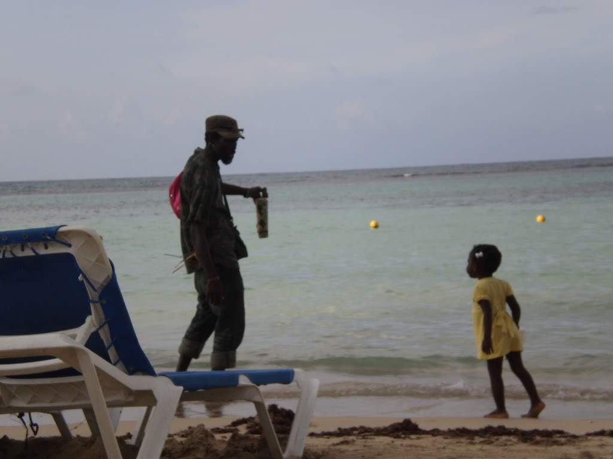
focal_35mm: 98
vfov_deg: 15.1
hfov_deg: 20.0
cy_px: 230
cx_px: 306
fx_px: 1735
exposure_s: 1/640
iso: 64
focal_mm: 17.3
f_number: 5.7
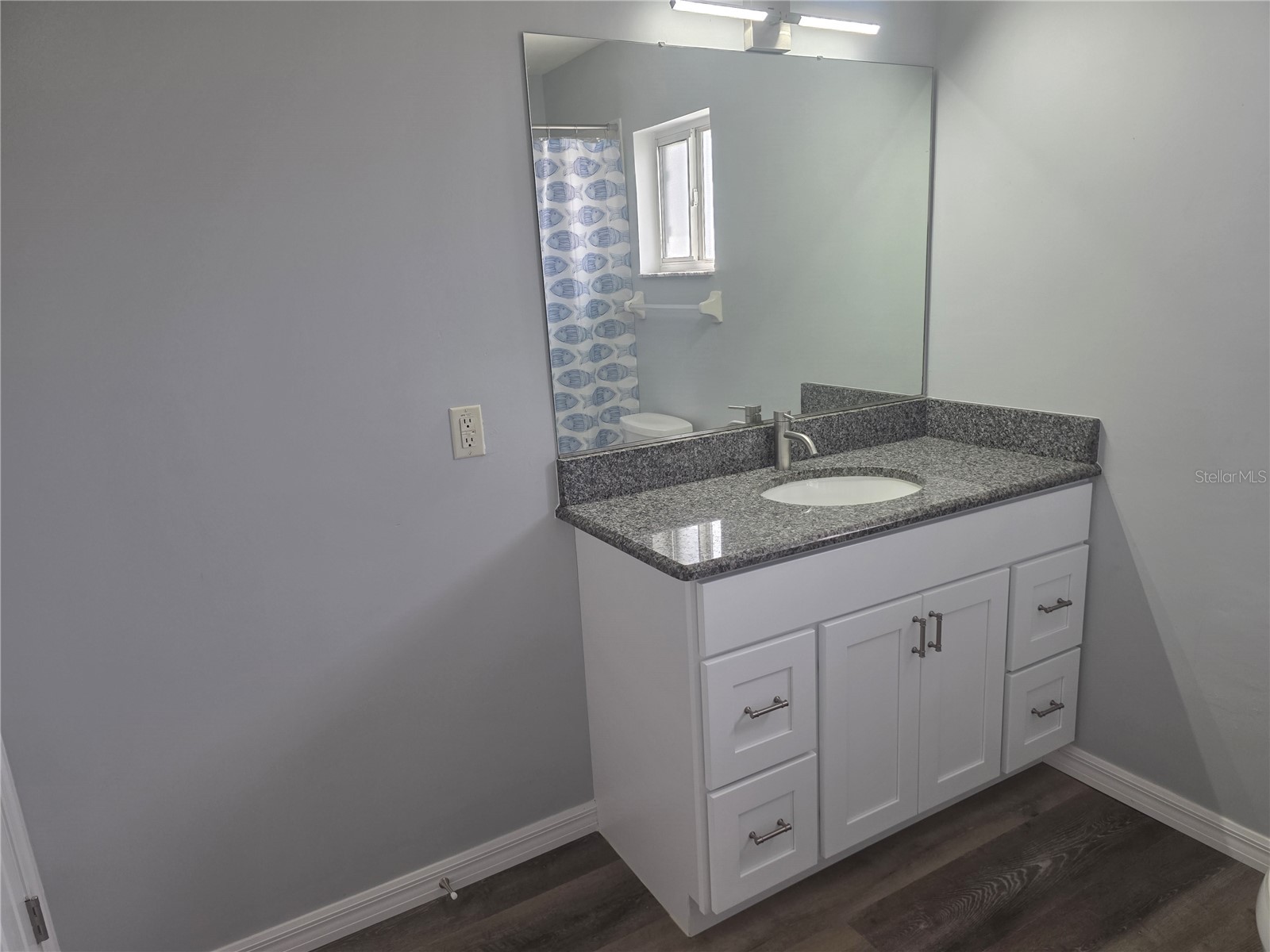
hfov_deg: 73.9
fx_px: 844
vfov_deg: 58.9
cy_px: 476
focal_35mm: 23
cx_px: 635
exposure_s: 1/180
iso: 160
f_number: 1.7
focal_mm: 6.3
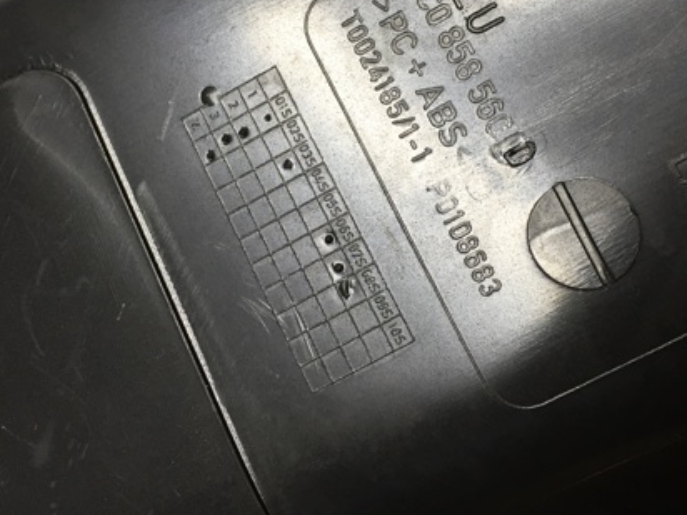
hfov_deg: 42.0
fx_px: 893
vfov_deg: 31.9
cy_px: 163
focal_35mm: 45
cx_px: 375
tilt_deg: -53.6
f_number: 2.2
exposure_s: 1/33
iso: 32
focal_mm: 4.15
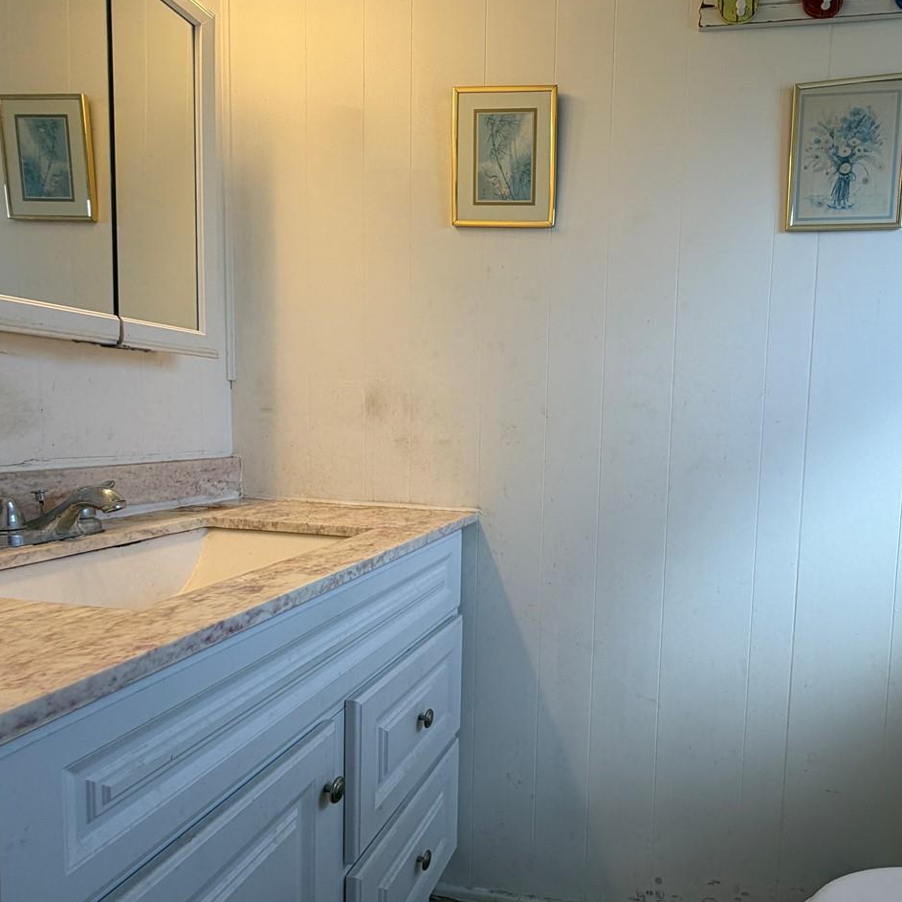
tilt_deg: -5.5
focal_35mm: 21
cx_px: 605
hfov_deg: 70.0
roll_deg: -2.2
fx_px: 619
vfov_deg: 72.1
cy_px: 472
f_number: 2.2
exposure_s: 1/120
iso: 50
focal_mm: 2.22
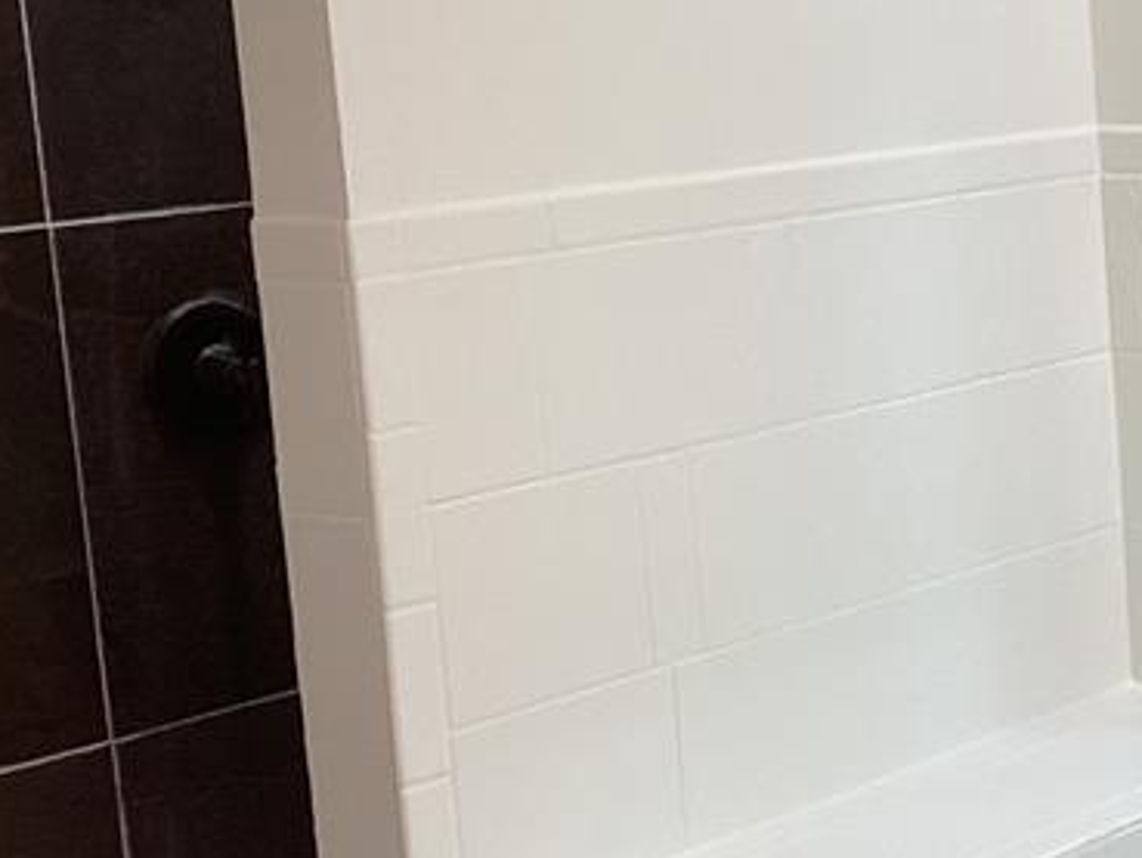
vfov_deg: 17.2
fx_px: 2838
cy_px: 369
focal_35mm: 86
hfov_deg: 20.7
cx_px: 1501
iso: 80
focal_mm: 3.3
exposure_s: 1/50
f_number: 2.4
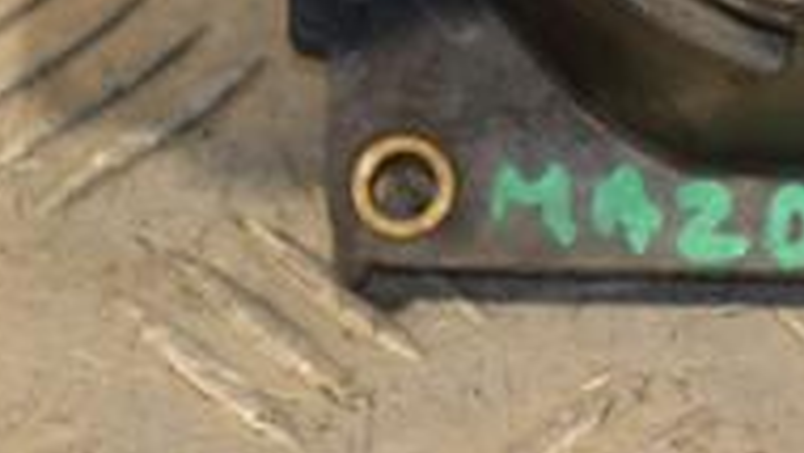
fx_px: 10343
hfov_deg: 4.4
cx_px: 965
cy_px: -322
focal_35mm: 485
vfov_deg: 2.5
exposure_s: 1/100
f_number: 5.6
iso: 800
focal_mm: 98
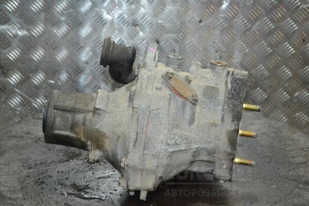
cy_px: 103
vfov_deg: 18.9
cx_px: 154
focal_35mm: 72
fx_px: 618
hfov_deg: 28.1
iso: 2800
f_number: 5.6
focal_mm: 48
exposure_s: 1/60
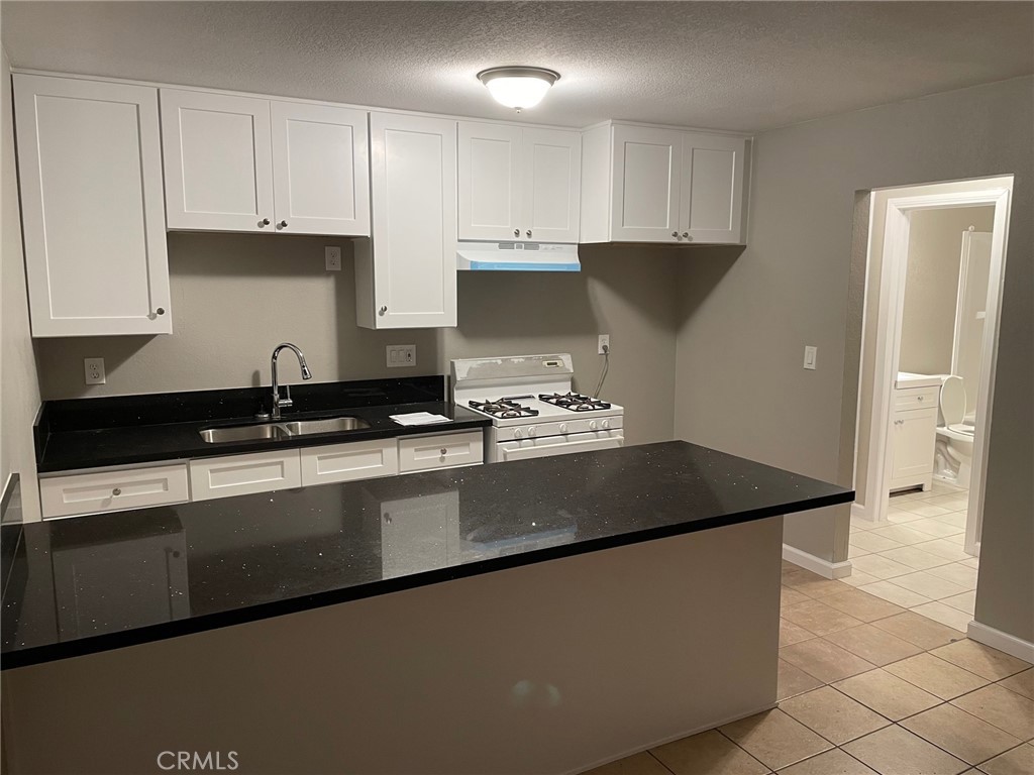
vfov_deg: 53.1
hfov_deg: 67.3
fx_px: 777
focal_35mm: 26
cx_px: 517
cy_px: 388
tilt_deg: -7.8
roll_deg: -0.2
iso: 125
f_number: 1.6
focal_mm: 4.2
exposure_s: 1/60
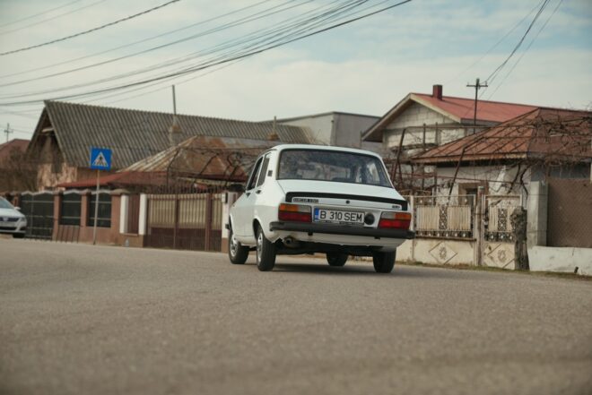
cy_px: 198
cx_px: 296
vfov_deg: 19.5
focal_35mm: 70
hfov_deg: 28.8
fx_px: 1152
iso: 400
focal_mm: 70
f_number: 2.8
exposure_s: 1/500
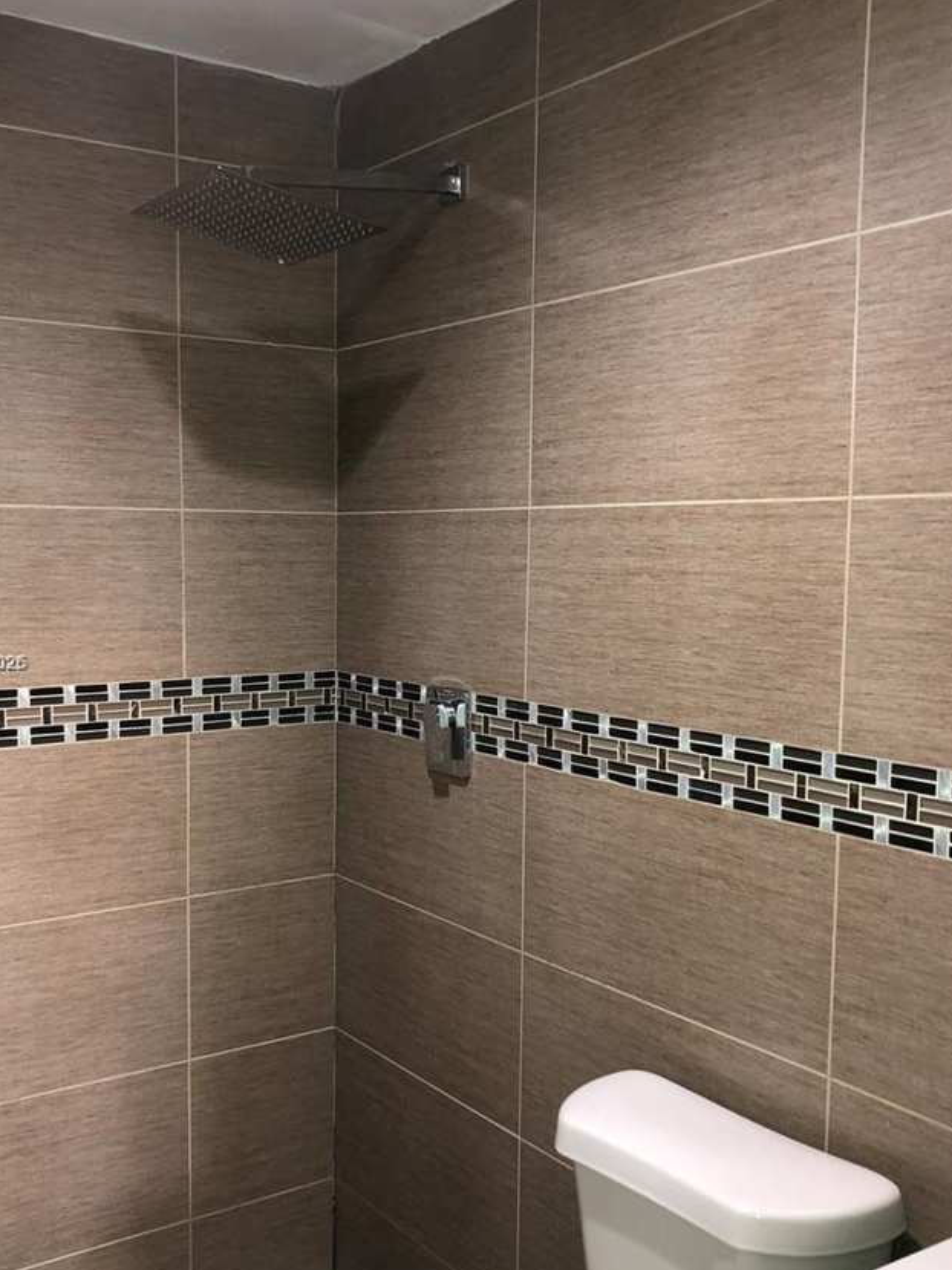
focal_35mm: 36
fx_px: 1320
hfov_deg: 39.5
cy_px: 663
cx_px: 387
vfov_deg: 51.3
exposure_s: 1/12
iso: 40
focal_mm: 3.99
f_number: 1.8
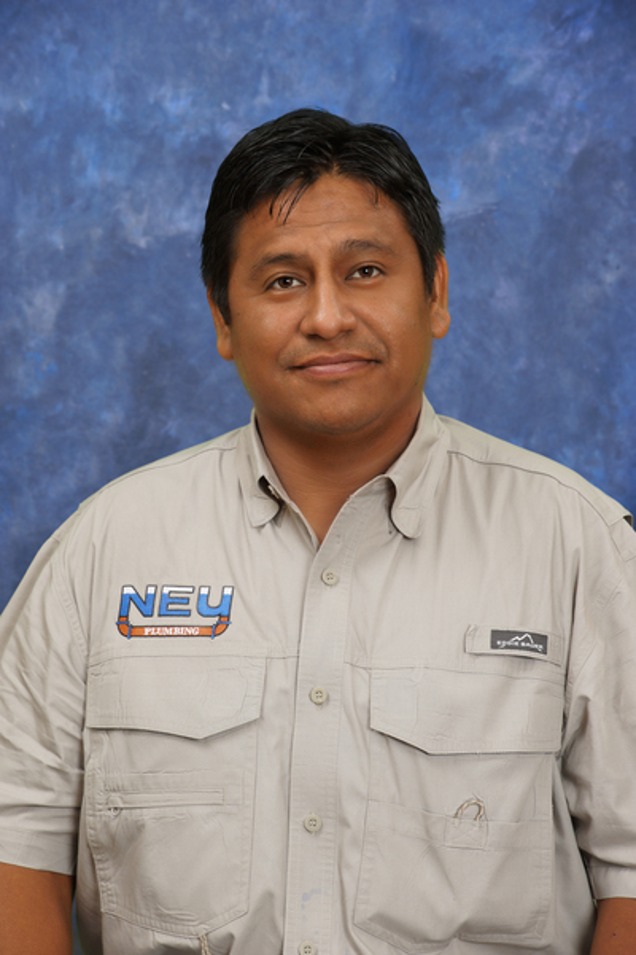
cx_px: 318
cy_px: 478
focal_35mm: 130
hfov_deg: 10.5
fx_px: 3445
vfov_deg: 15.8
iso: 125
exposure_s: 1/60
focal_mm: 130
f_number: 9
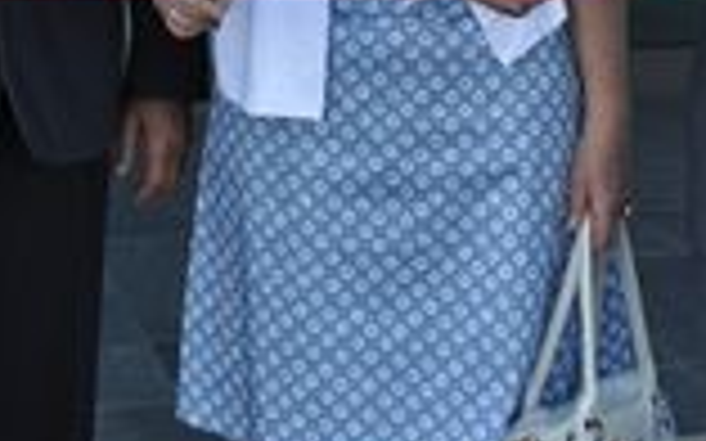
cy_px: -238
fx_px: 2013
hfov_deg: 19.6
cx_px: 103
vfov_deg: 11.9
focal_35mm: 105
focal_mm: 21
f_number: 6.3
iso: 200
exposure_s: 1/160
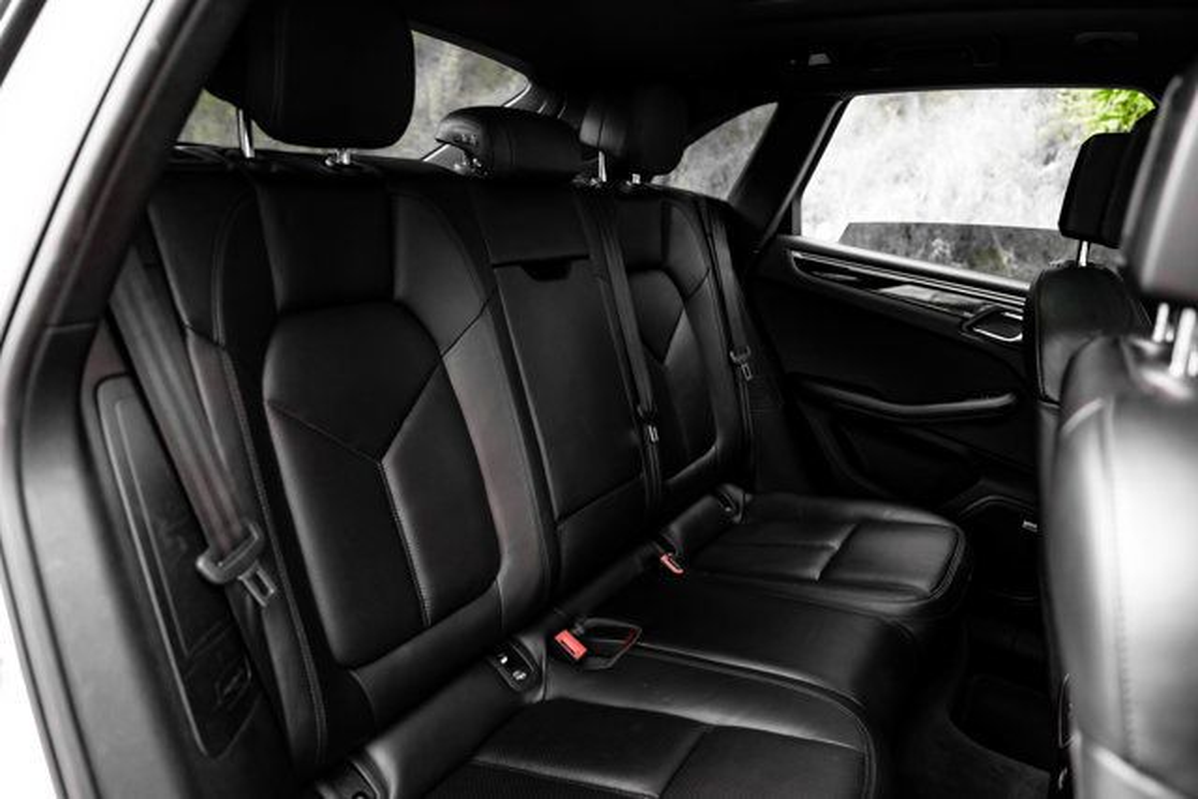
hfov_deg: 73.7
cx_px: 599
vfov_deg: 53.2
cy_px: 400
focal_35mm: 24
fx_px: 799
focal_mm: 24
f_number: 2.8
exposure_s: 1/125
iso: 1600
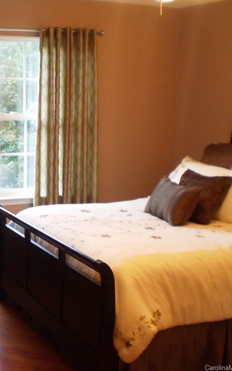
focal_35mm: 52
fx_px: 526
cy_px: 183
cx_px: 9
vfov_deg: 38.9
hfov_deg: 24.0
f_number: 3.1
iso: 125
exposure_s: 1/8
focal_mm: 6.3
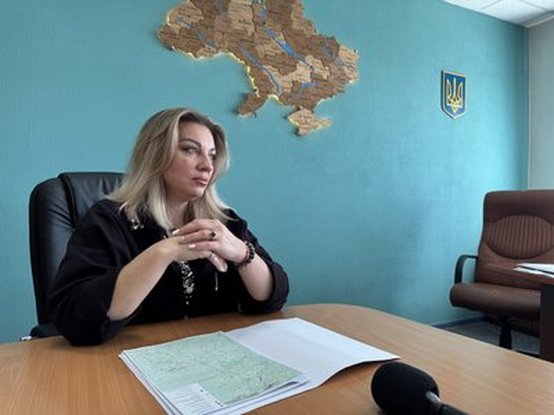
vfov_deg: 56.8
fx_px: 384
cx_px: 277
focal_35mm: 24
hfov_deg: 71.6
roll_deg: -0.2
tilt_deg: -0.1
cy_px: 208
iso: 100
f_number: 1.78
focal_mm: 6.76
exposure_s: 1/155
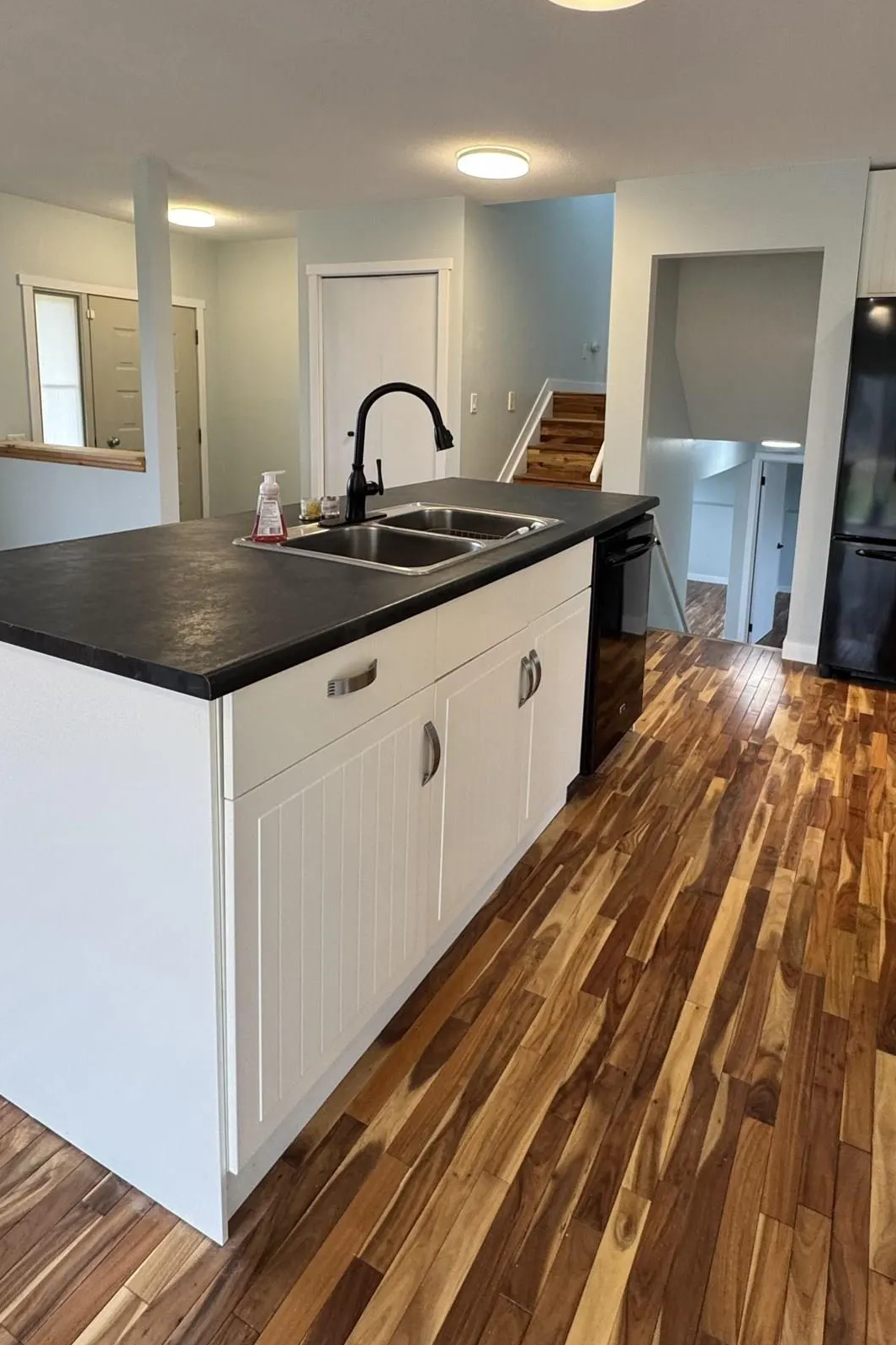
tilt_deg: -6.0
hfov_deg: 59.2
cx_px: 512
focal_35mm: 21
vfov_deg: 80.0
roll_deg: -1.8
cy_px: 521
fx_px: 784
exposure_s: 1/60
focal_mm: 2.22
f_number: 2.2
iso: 160
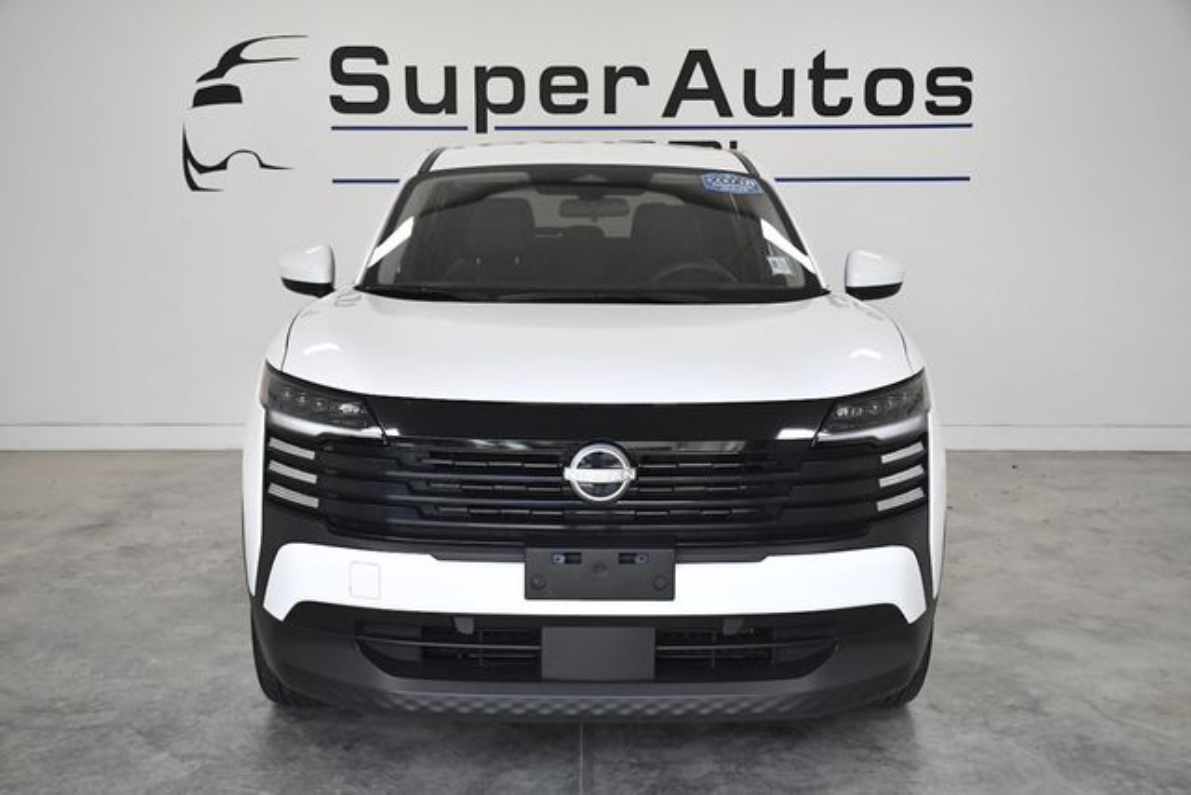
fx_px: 1324
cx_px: 596
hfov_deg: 48.4
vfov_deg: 33.4
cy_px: 398
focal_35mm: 40
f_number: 4.5
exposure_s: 1/2000
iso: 2500
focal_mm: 27
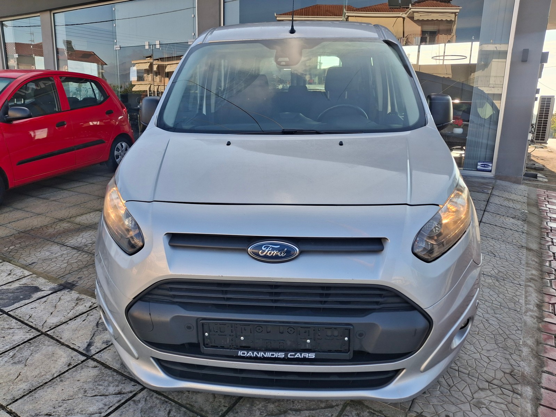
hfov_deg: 69.4
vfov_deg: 54.9
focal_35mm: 25
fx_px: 402
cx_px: 278
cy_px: 208
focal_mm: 4.69
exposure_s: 1/847
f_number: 1.8
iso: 32
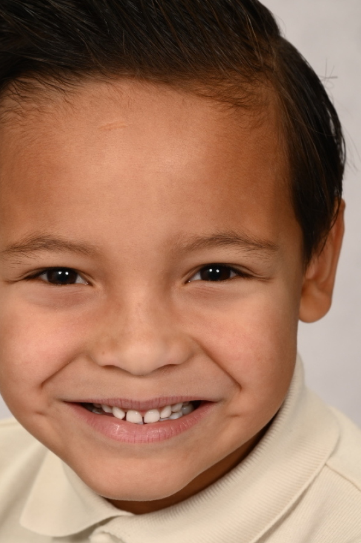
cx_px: 137
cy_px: 257
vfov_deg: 13.3
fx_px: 2321
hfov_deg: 8.9
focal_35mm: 154
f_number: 10
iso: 400
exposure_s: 1/125
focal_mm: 115
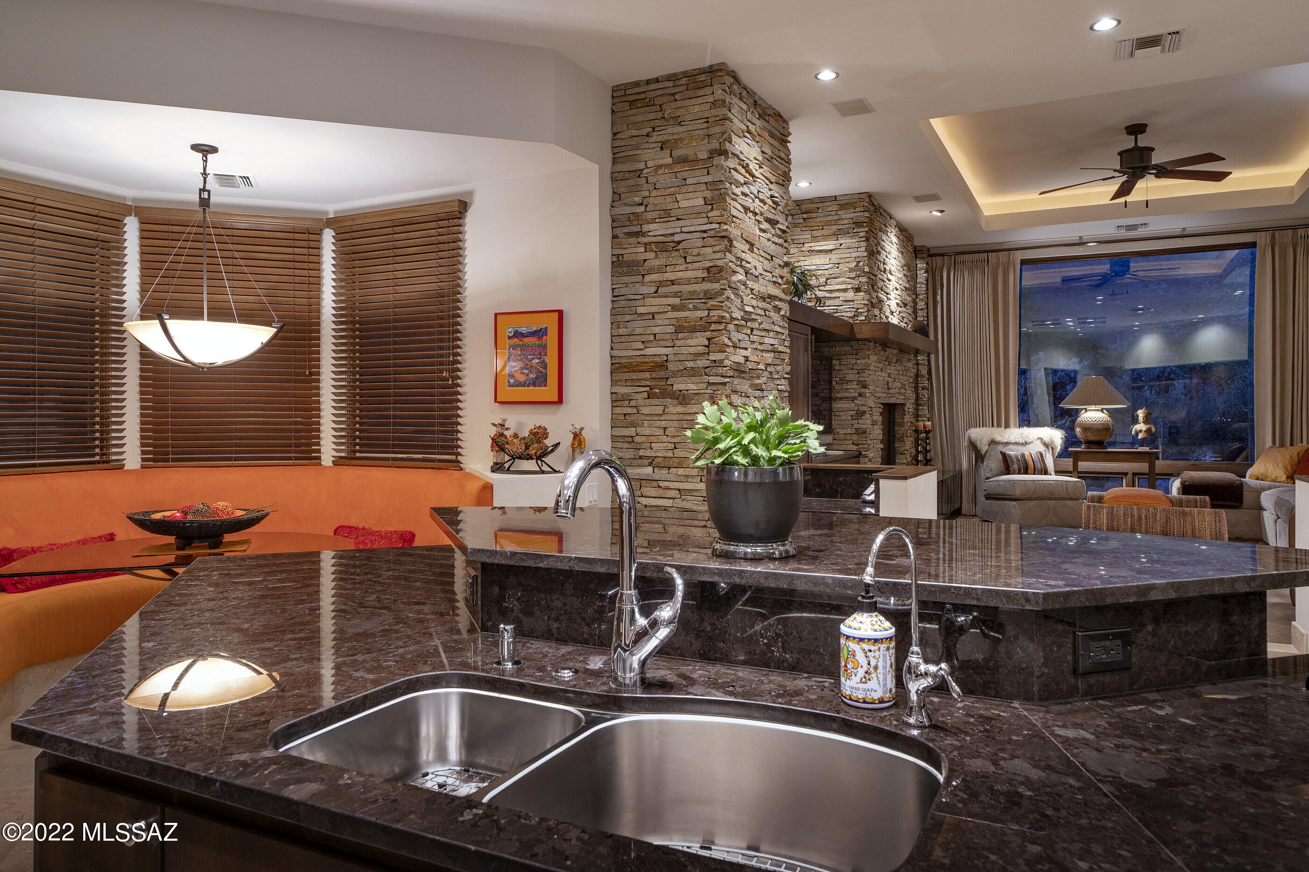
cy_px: 436
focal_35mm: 24
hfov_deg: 73.8
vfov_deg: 53.1
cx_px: 654
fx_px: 873
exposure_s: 1.6
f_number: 9
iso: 200
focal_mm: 24
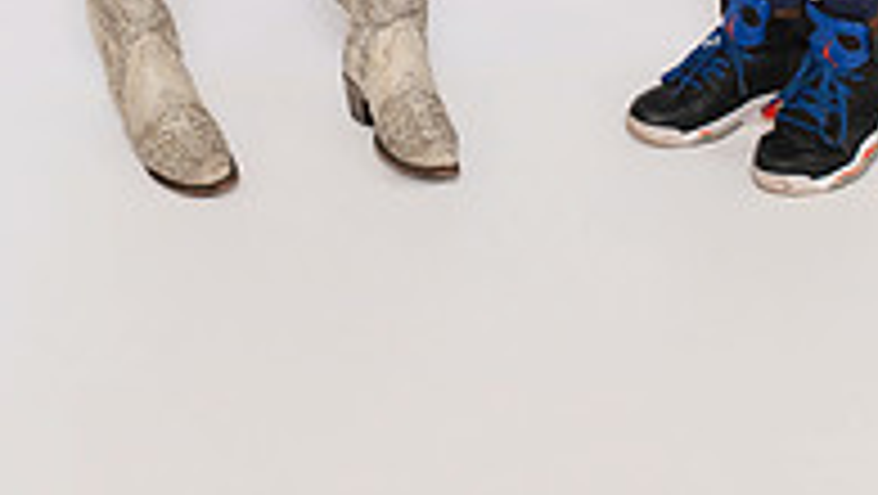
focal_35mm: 87
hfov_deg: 24.4
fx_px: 2027
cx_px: 365
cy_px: -504
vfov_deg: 12.3
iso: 640
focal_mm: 36
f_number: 8
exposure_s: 1/320
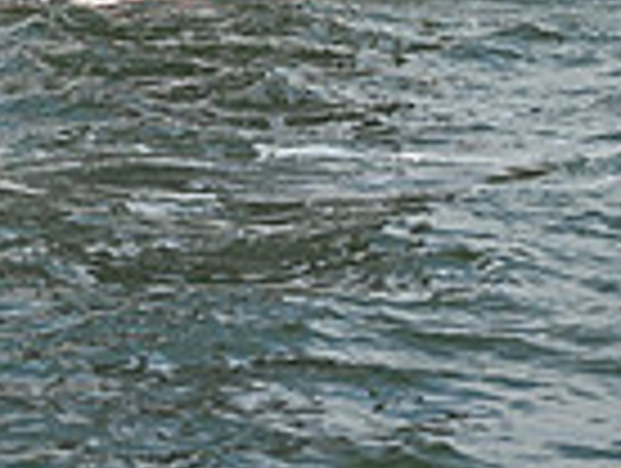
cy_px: -806
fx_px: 5068
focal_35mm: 282
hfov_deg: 7.0
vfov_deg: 5.1
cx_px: 115
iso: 320
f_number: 8
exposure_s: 1/1600
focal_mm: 70
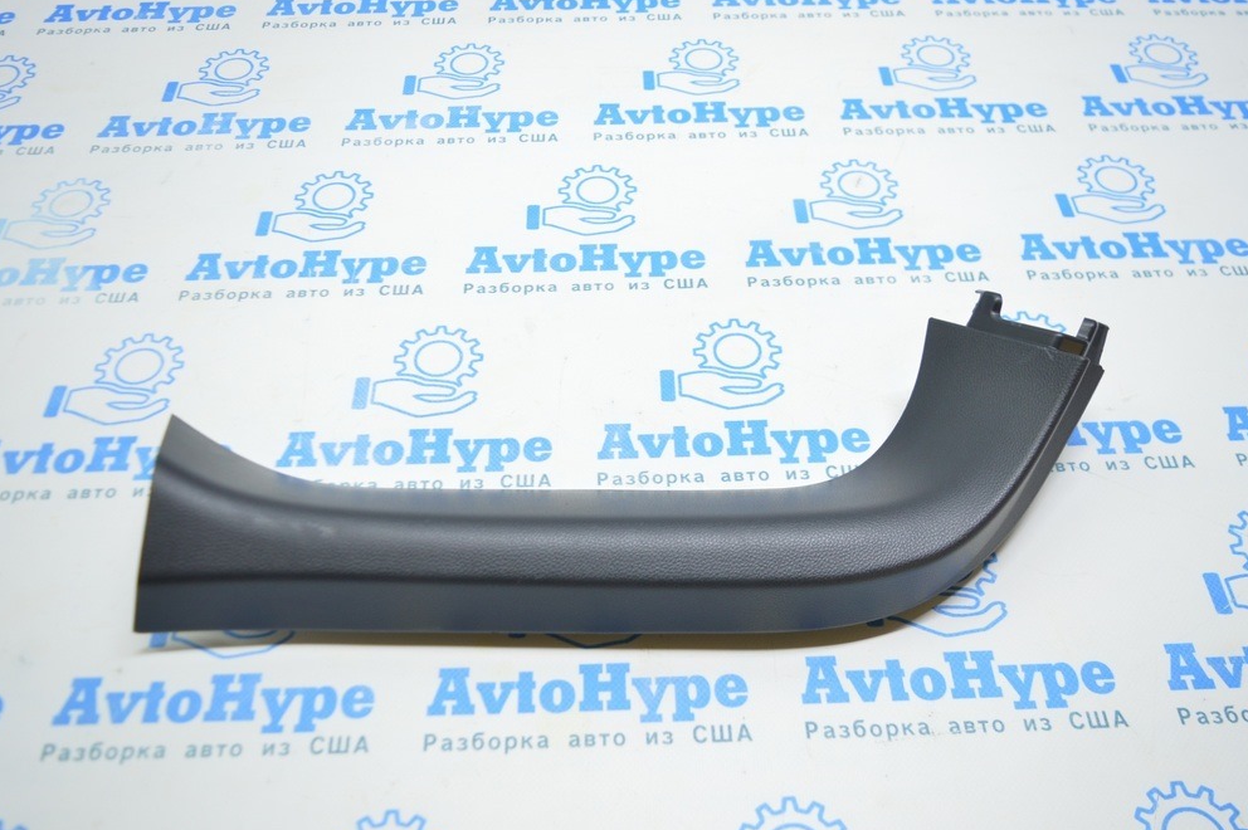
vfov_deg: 40.5
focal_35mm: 33
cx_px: 614
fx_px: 1126
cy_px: 424
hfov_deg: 58.0
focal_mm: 21
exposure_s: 1/40
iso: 400
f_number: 3.8
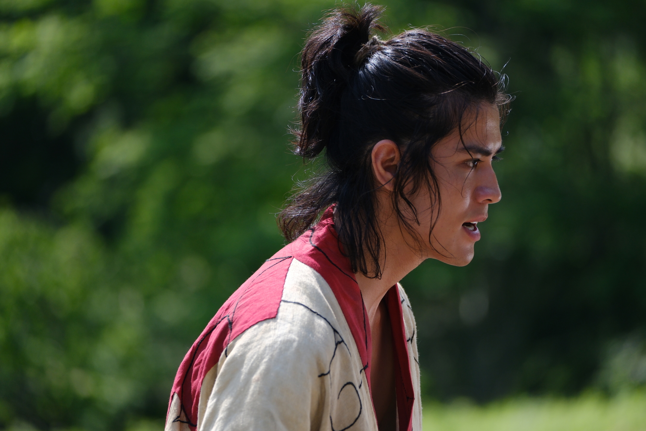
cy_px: 216
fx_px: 3768
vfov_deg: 6.5
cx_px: 323
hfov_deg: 9.8
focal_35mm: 210
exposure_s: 1/2500
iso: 320
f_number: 2.8
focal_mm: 140
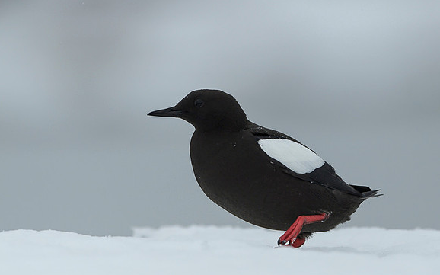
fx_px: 7289
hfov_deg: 3.5
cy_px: 105
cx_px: 262
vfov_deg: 2.2
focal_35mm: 608
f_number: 4
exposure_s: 1/3200
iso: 800
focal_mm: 500
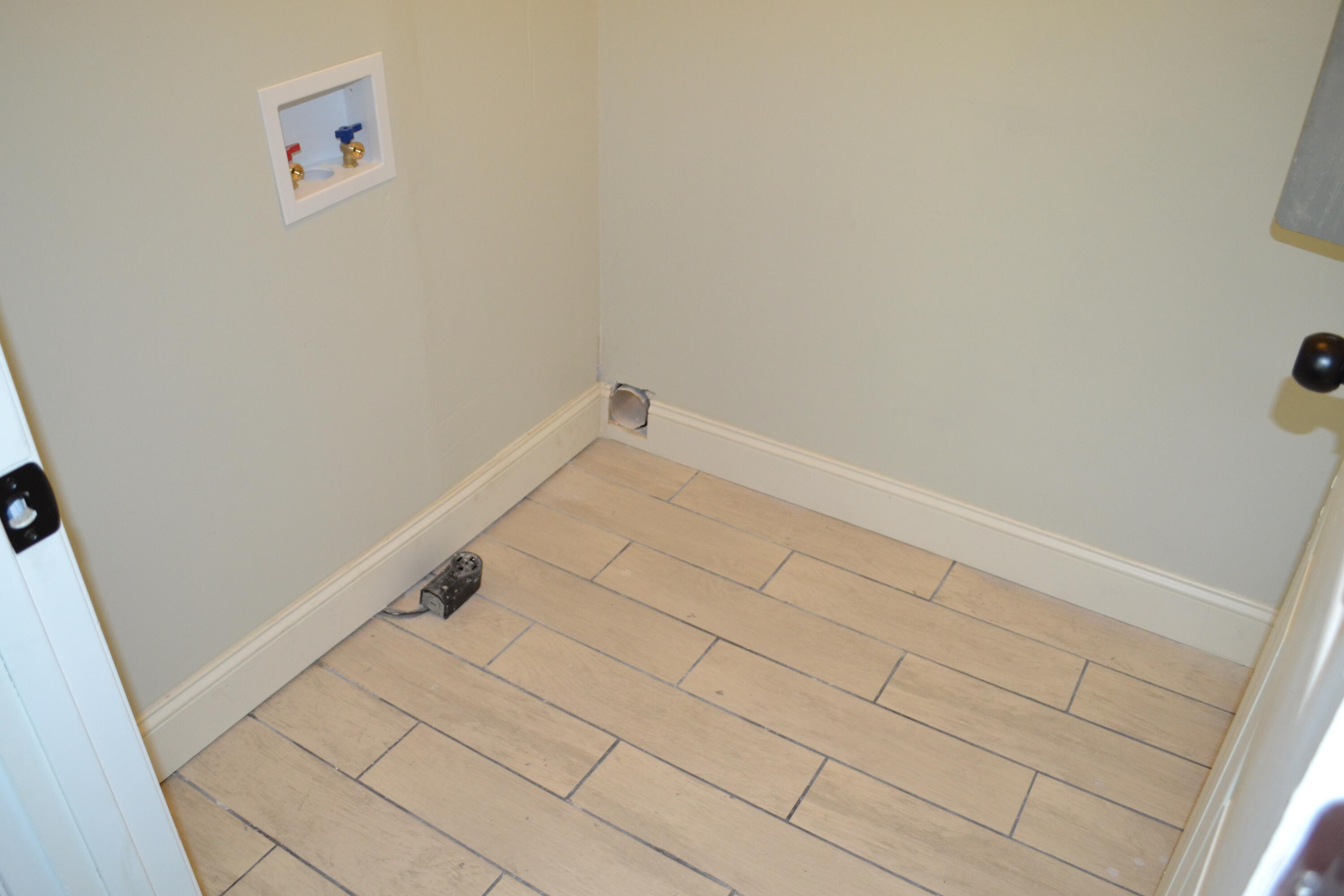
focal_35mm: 27
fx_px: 1008
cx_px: 672
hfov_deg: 67.4
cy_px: 448
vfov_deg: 47.9
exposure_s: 1/60
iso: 1250
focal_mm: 18
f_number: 3.5
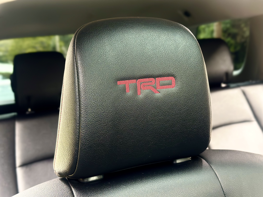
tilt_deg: -1.0
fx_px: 365
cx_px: 132
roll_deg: +2.8
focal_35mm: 48
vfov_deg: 30.3
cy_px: 98
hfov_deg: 39.7
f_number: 1.78
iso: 400
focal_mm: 6.86
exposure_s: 1/53
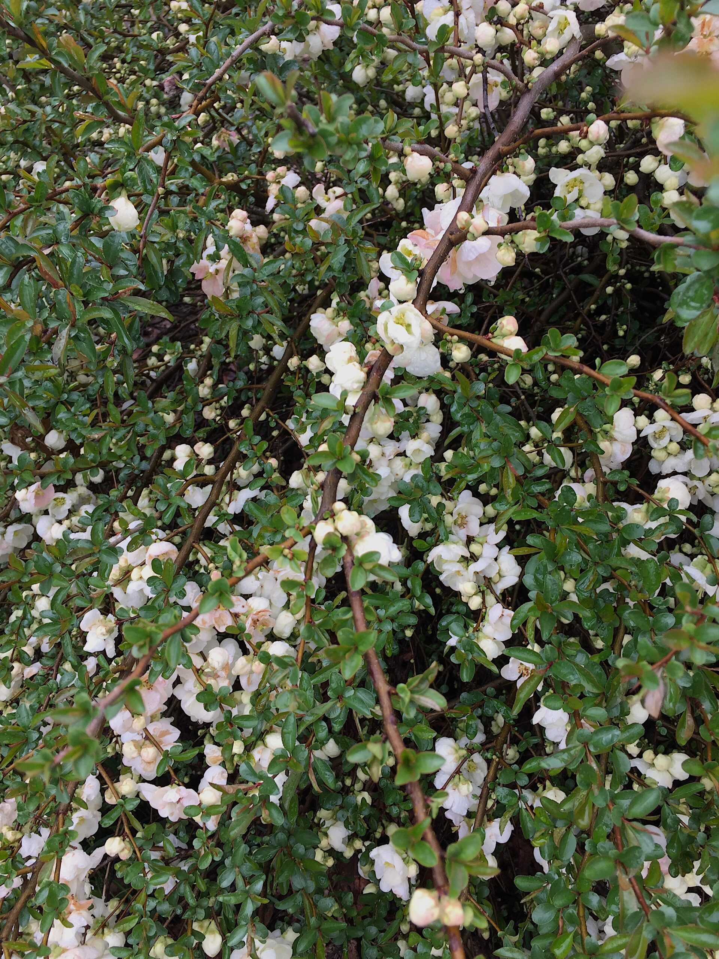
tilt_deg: -40.9
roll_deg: +9.2
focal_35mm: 29
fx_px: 803
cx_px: 360
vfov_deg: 61.7
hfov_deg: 48.2
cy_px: 480
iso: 32
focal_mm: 4.15
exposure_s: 1/146
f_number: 2.2
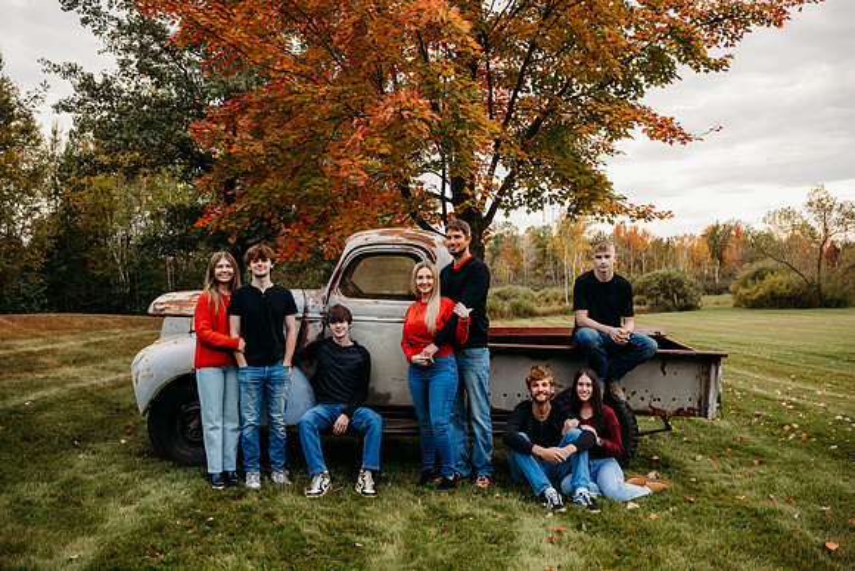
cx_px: 428
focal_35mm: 33
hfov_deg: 57.2
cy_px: 286
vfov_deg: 40.0
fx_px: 784
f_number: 5.6
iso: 400
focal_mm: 33
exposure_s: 1/250
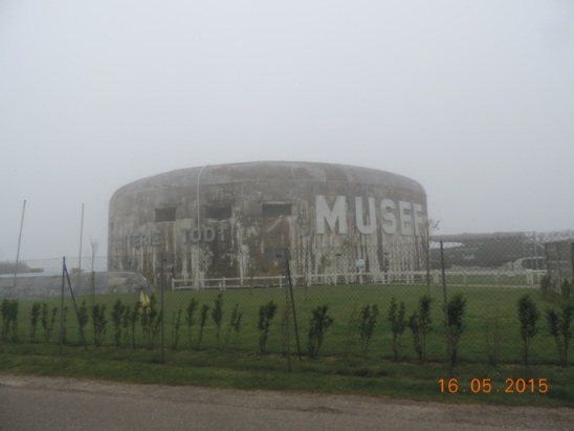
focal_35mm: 24
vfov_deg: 56.8
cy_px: 216
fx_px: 398
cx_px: 287
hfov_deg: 71.6
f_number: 3
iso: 80
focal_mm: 4.3
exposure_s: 1/100
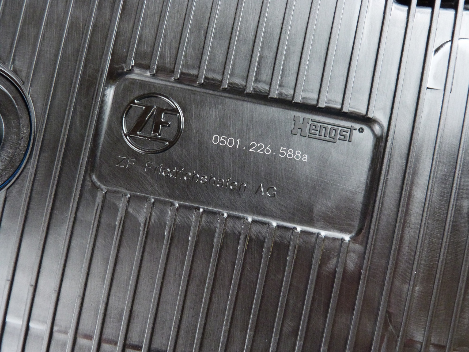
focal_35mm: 32
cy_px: 176
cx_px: 234
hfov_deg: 56.8
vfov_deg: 44.2
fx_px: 434
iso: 400
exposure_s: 1/40
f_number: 3
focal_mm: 5.6
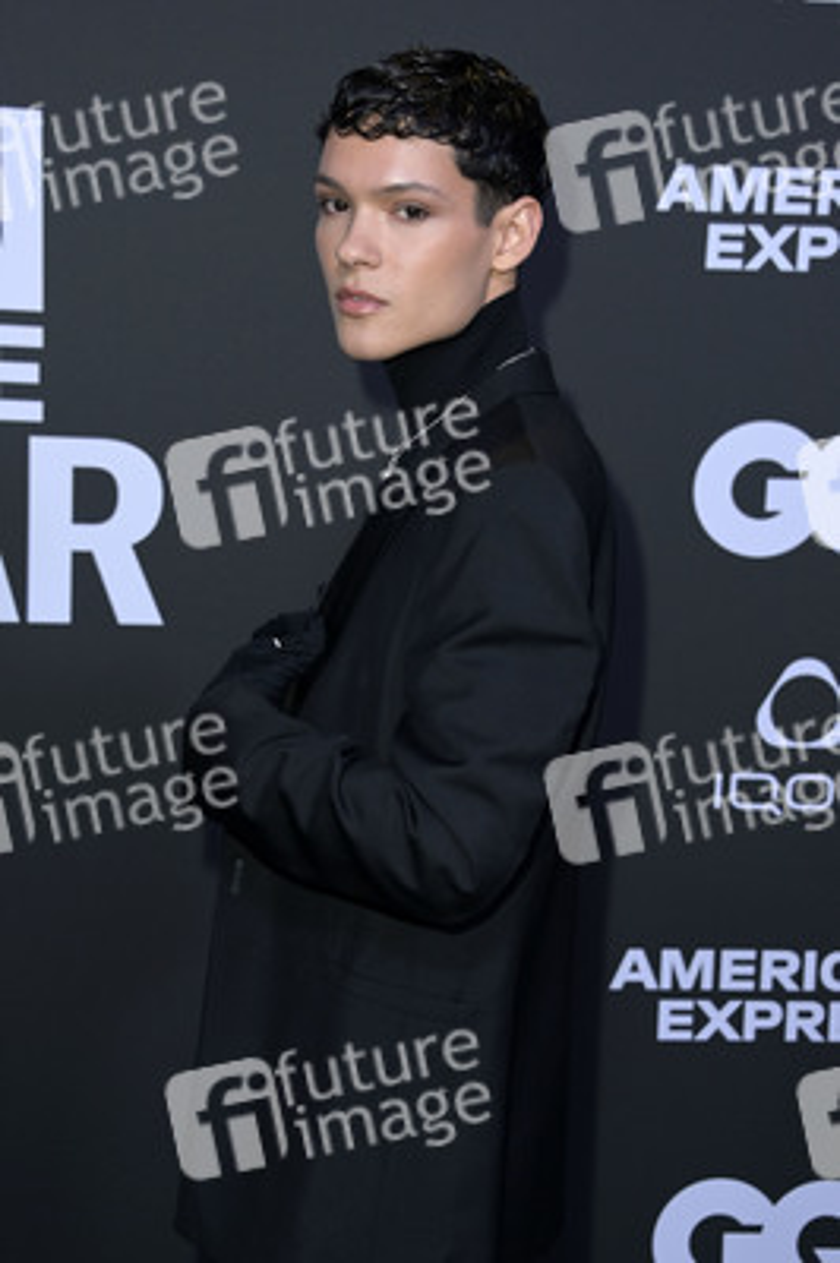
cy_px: 632
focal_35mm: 58
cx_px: 420
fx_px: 2033
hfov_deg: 23.3
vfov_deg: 34.5
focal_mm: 58
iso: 1000
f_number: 5.6
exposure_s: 1/250
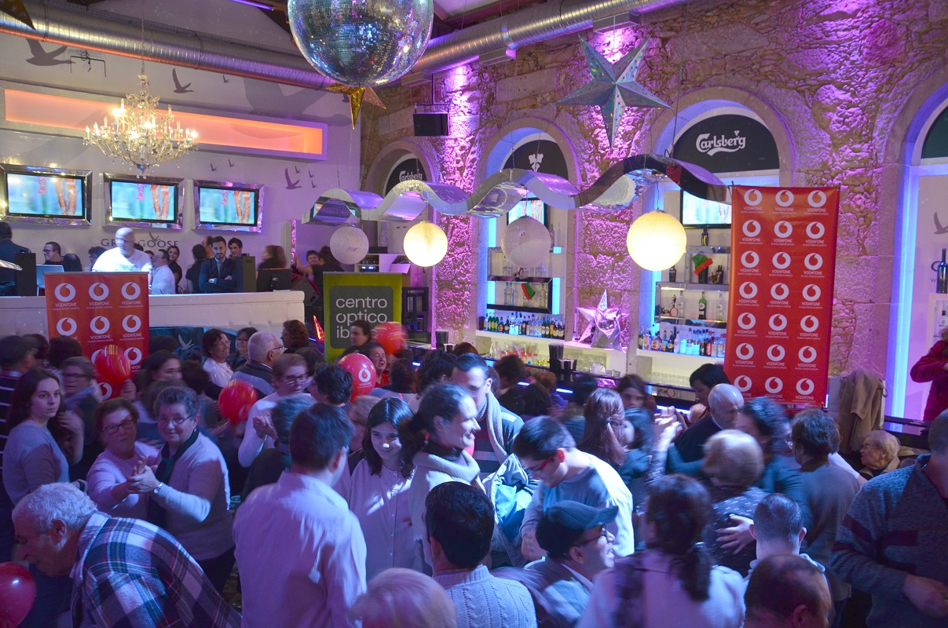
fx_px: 710
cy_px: 314
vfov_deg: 47.8
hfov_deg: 67.5
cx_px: 474
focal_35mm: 27
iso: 800
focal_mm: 18
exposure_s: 1/13
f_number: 3.5
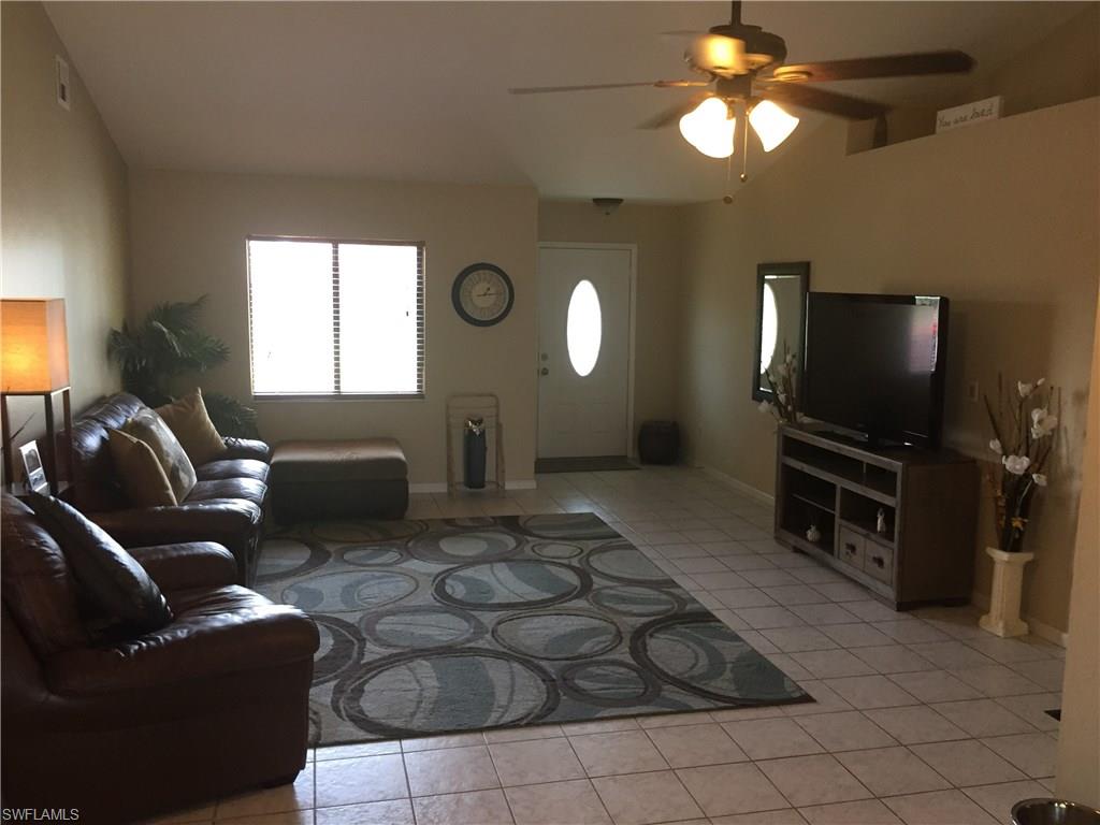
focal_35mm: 29
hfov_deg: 61.7
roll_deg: -1.2
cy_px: 412
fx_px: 922
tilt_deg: -8.9
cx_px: 550
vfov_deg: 48.2
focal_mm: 4.15
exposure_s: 1/30
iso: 50
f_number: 2.2
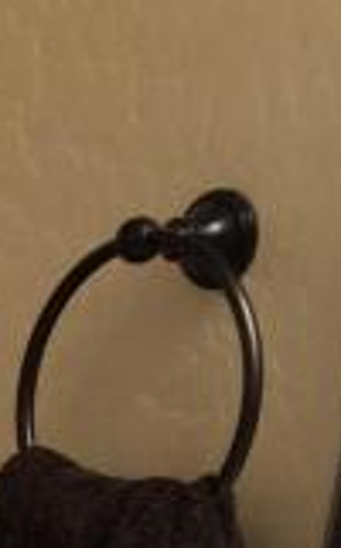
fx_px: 2928
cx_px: -893
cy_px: 1076
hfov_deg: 5.9
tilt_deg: -20.2
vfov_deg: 10.0
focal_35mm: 196
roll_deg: -2.9
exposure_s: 1/30
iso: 64
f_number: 2.2
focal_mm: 4.15
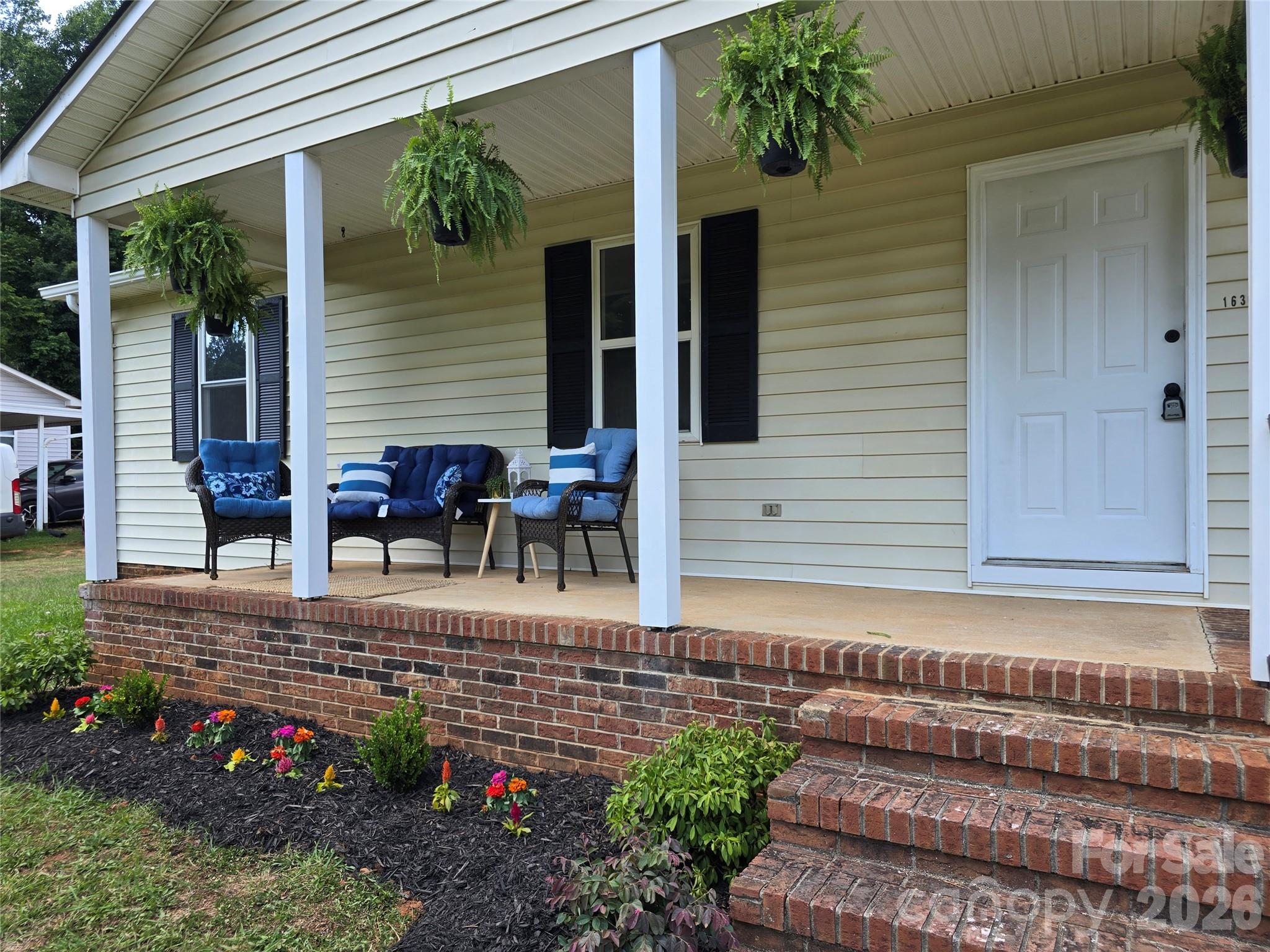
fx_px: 844
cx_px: 635
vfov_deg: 58.9
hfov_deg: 73.9
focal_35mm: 23
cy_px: 476
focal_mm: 6.3
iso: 16
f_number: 1.7
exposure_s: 1/180
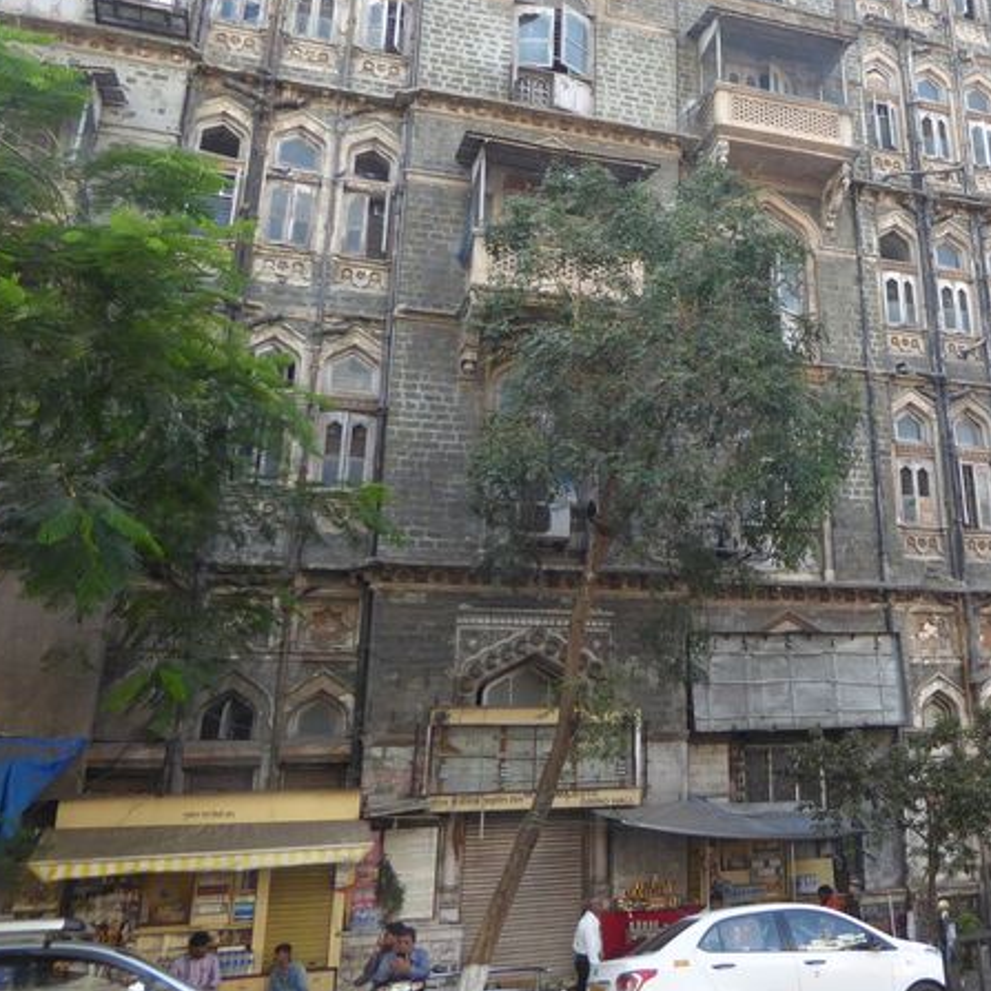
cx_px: 856
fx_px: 1231
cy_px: 348
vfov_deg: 43.4
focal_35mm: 38
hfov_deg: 41.1
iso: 80
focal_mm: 4.3
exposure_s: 1/100
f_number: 3.3
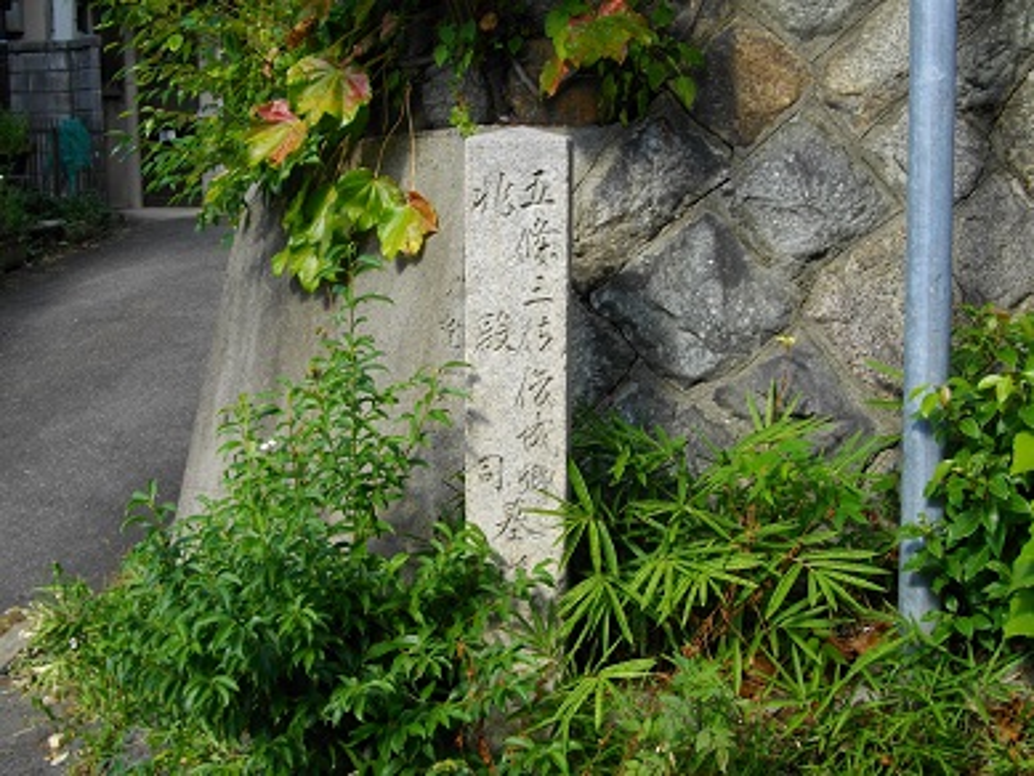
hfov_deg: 38.2
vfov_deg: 29.1
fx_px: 1494
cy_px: 388
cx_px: 517
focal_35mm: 50
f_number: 3.6
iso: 100
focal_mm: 8.8
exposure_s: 1/250
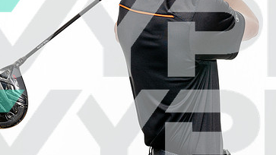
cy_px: 66
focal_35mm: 117
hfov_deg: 18.2
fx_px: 856
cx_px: 219
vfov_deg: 10.4
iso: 160
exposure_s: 1/250
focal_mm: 48
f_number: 8
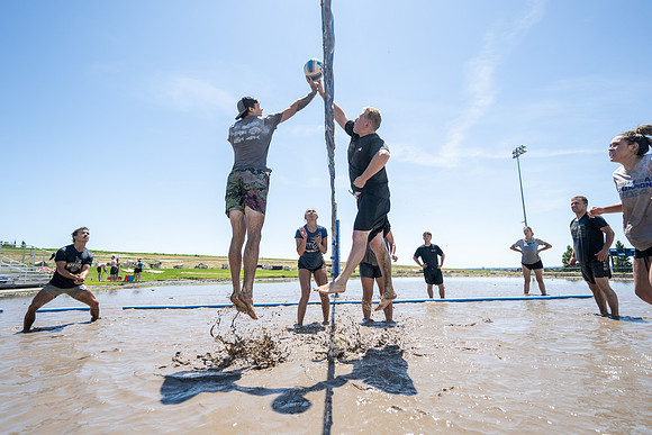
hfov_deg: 92.8
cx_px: 317
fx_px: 310
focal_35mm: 17
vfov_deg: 70.1
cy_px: 215
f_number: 4
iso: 100
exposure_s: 1/1000
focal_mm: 16.5
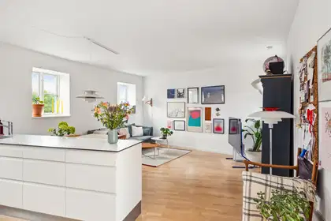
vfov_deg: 61.9
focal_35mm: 20
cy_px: 110
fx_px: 184
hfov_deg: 84.0
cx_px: 166
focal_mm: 13.2
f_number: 8
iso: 500
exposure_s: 1/5
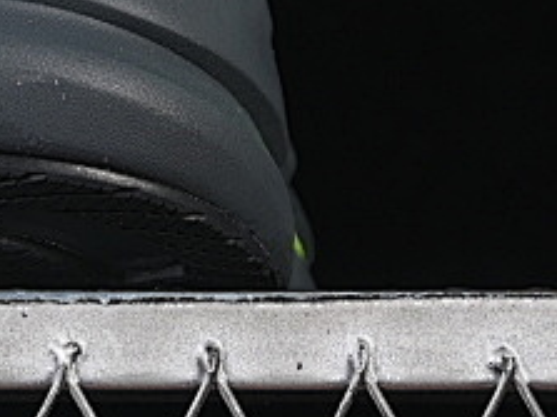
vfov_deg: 4.2
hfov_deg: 5.6
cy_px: -270
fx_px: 5613
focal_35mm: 349
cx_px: -387
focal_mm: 50
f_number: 7.1
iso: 160
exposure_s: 1/60
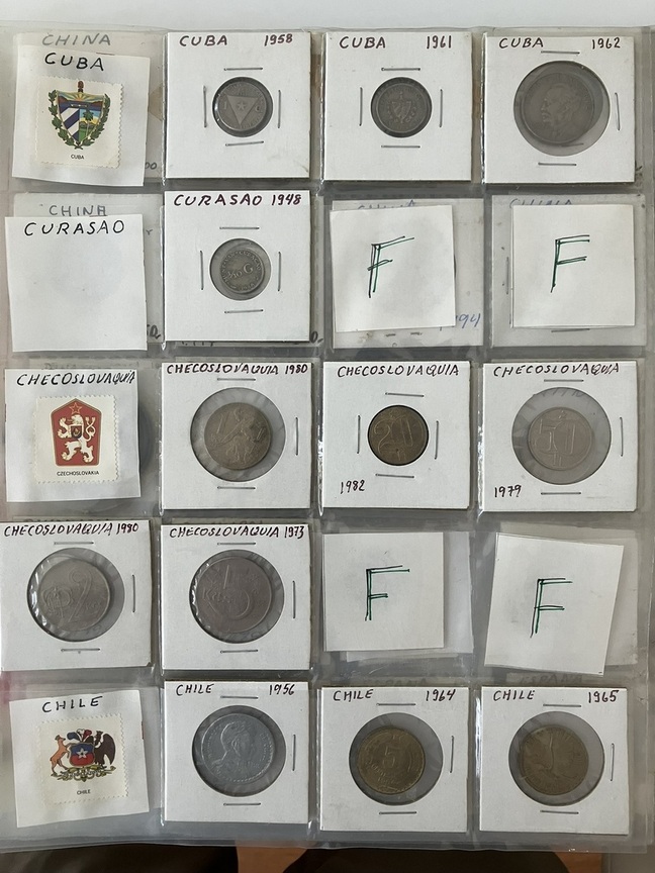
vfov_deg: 63.4
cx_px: 328
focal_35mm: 28
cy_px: 436
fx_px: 706
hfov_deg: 49.7
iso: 80
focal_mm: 3.99
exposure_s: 1/60
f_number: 1.8
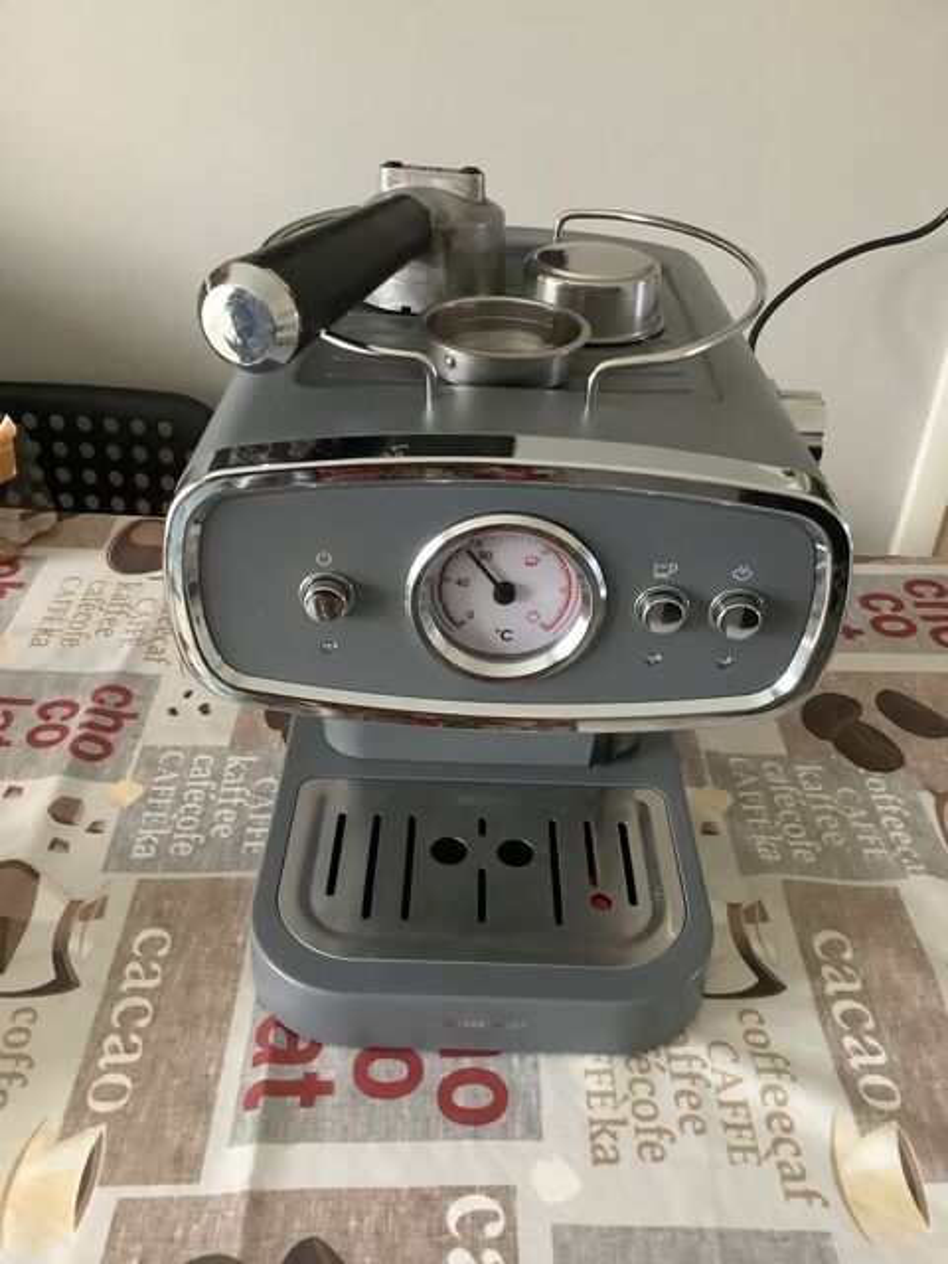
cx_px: 474
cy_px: 632
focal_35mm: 31
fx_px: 1132
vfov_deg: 58.4
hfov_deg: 45.4
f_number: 2.4
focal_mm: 3.3
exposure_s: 1/30
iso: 320
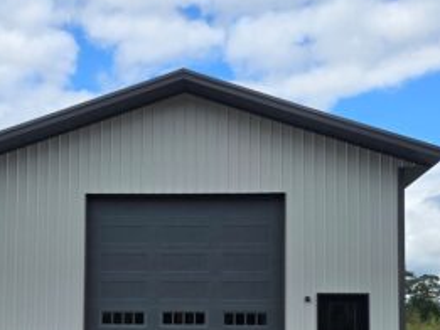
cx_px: 200
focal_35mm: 47
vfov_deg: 29.4
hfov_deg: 40.4
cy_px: 310
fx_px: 598
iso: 12
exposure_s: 1/465
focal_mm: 6.3
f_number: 1.7
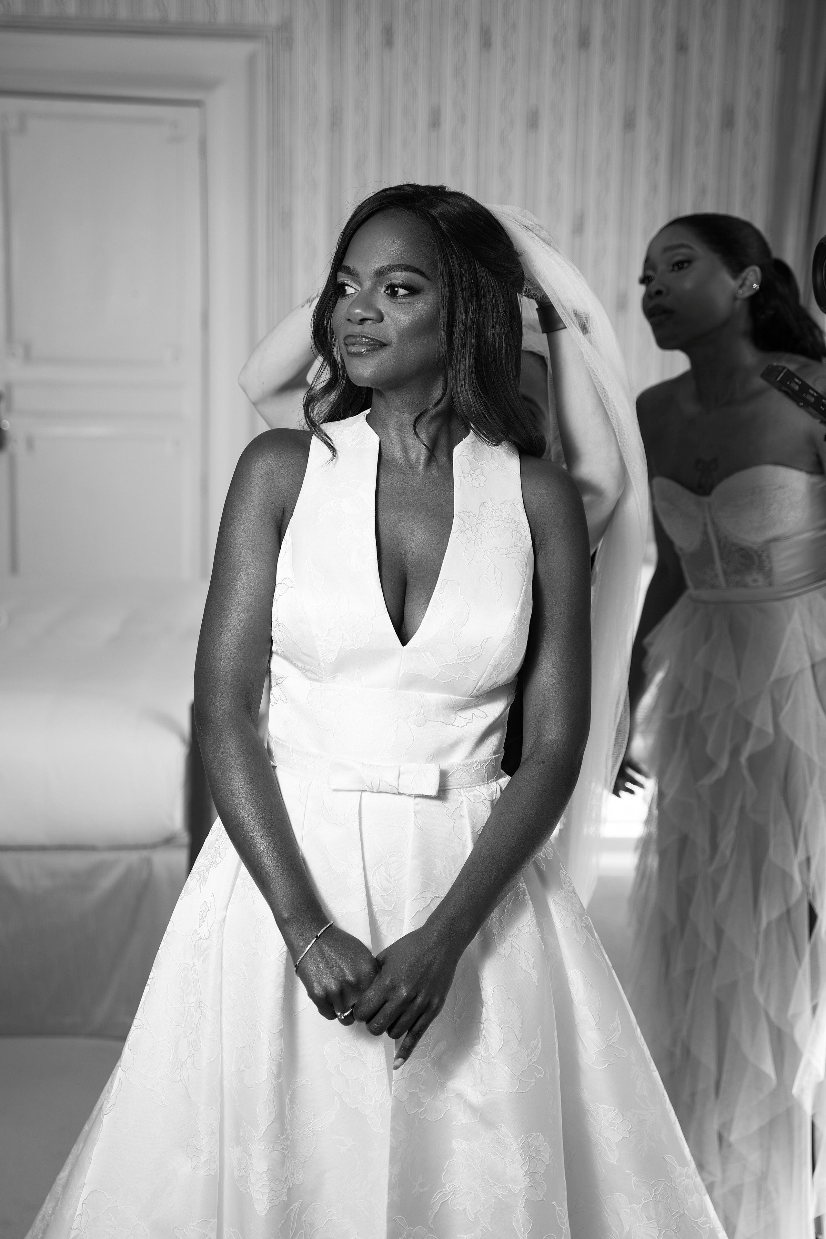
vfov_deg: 37.5
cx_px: 413
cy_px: 620
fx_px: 1824
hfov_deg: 25.5
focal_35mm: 53
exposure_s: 1/200
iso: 64
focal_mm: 53
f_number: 3.2
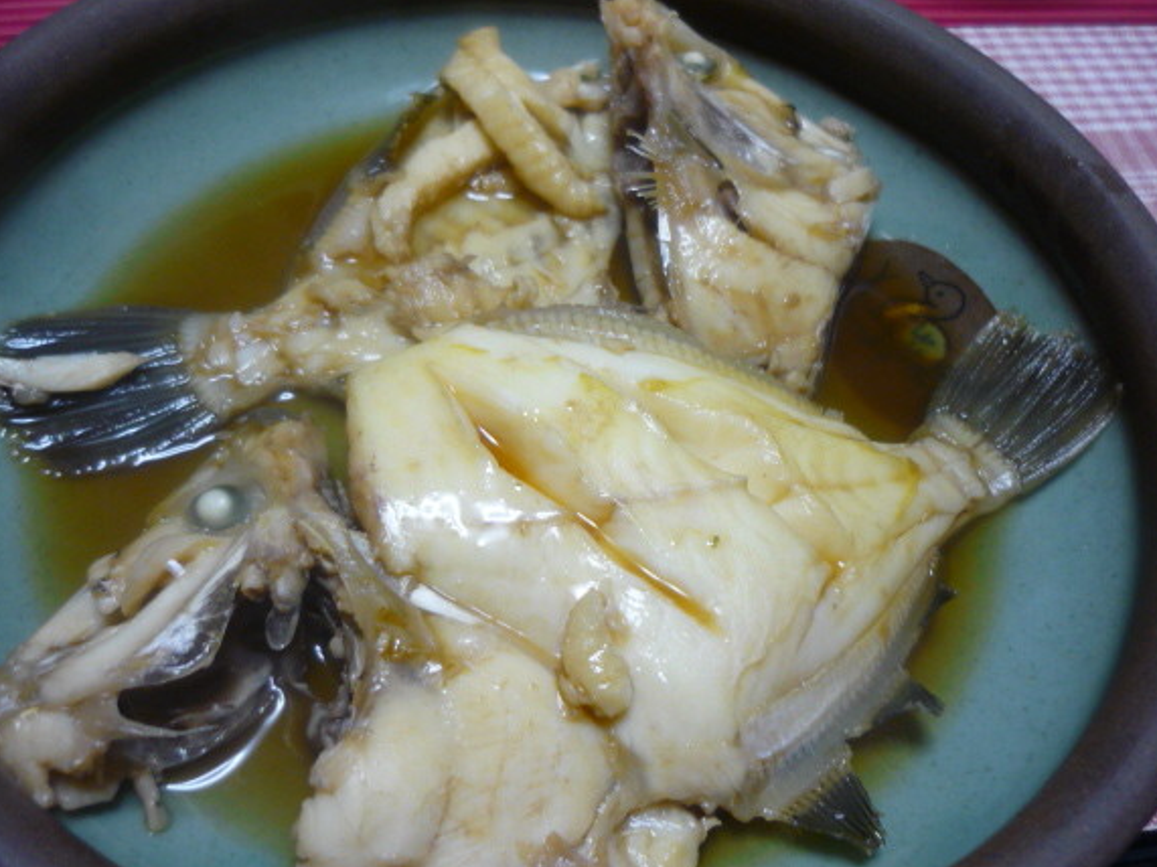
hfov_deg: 50.1
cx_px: 571
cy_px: 464
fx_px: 1236
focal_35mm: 37
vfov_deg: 38.6
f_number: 2.8
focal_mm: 5.5
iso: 160
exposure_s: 1/30
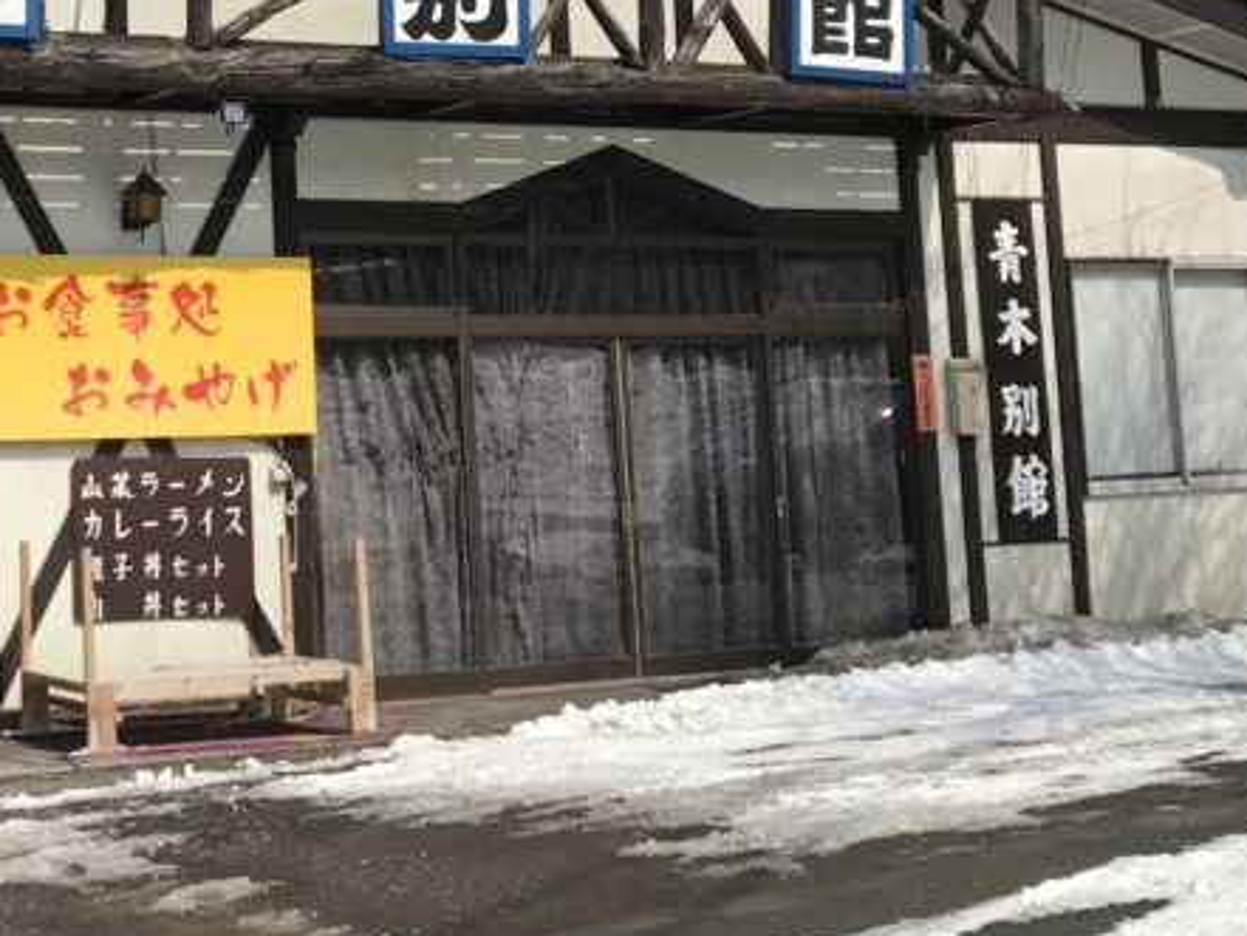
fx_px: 2342
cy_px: 156
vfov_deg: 22.2
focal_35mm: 65
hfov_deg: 28.2
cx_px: 23
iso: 20
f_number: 1.8
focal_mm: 3.99
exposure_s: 1/4566
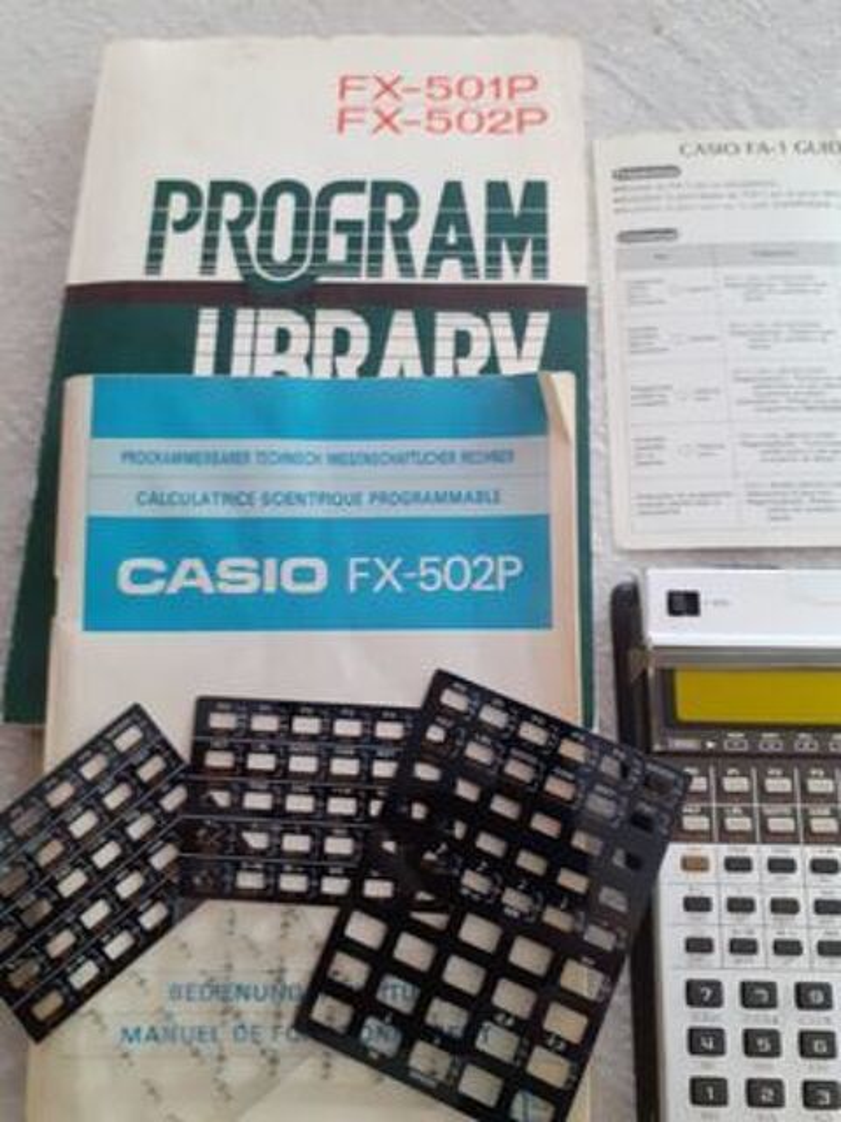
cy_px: 561
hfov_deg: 51.4
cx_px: 420
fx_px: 875
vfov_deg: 65.3
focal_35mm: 27
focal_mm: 3.6
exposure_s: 1/25
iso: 250
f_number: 1.9
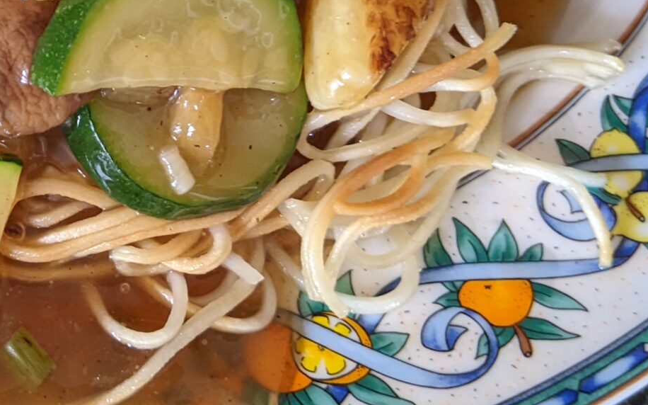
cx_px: -70
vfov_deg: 15.8
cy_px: -59
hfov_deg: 24.1
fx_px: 1412
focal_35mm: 80
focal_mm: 4.44
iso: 154
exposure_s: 1/49.9
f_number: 1.8
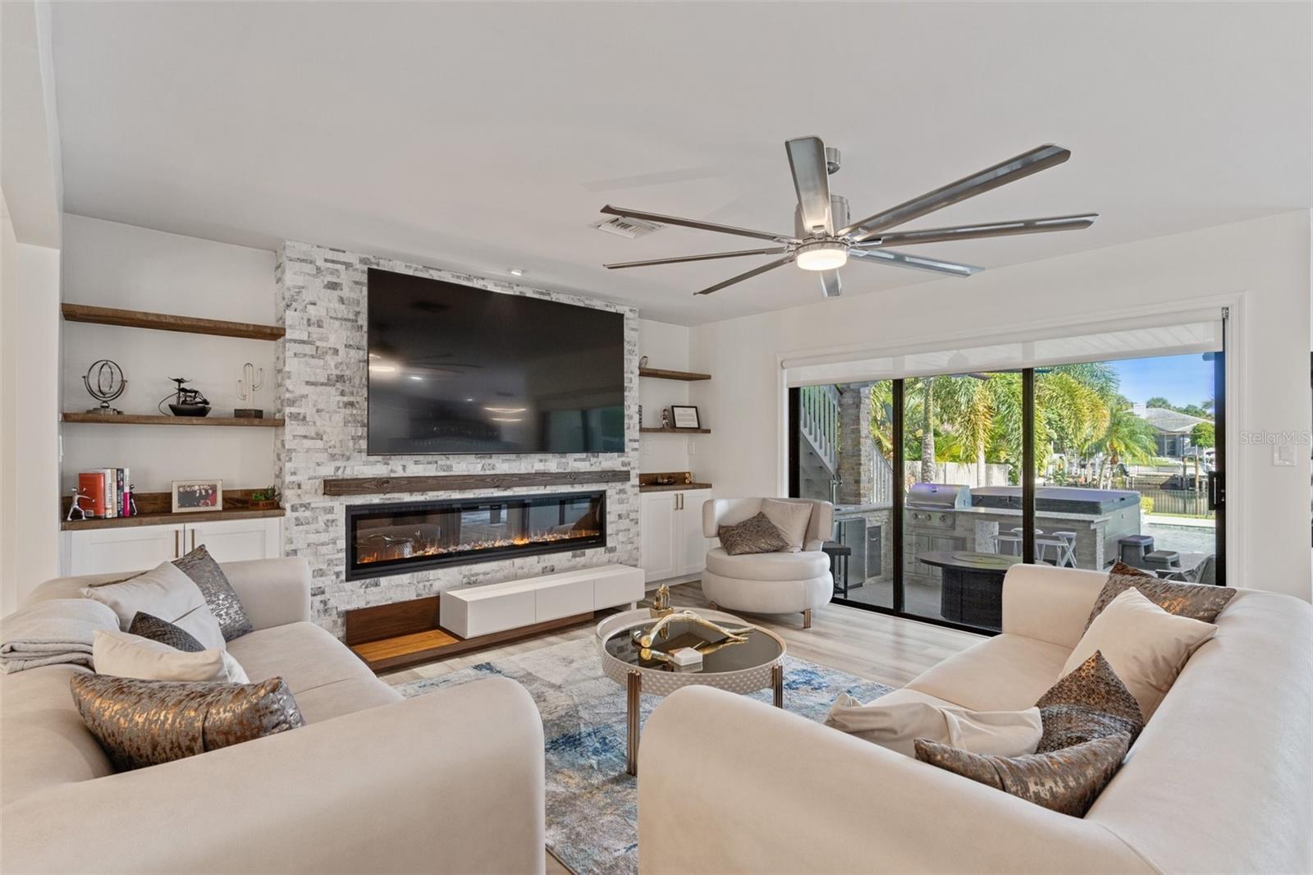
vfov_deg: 70.4
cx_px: 656
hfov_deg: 93.3
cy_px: 438
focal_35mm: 17
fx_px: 620
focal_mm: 17
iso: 160
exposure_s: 1/2
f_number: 7.1
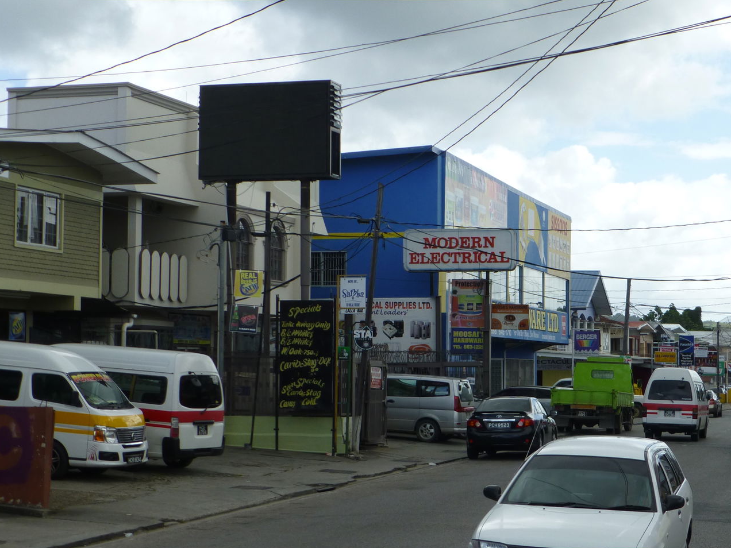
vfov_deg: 19.1
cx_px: 518
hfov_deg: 25.1
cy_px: 307
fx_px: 1626
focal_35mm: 77
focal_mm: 9
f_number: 4.4
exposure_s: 1/500
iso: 100
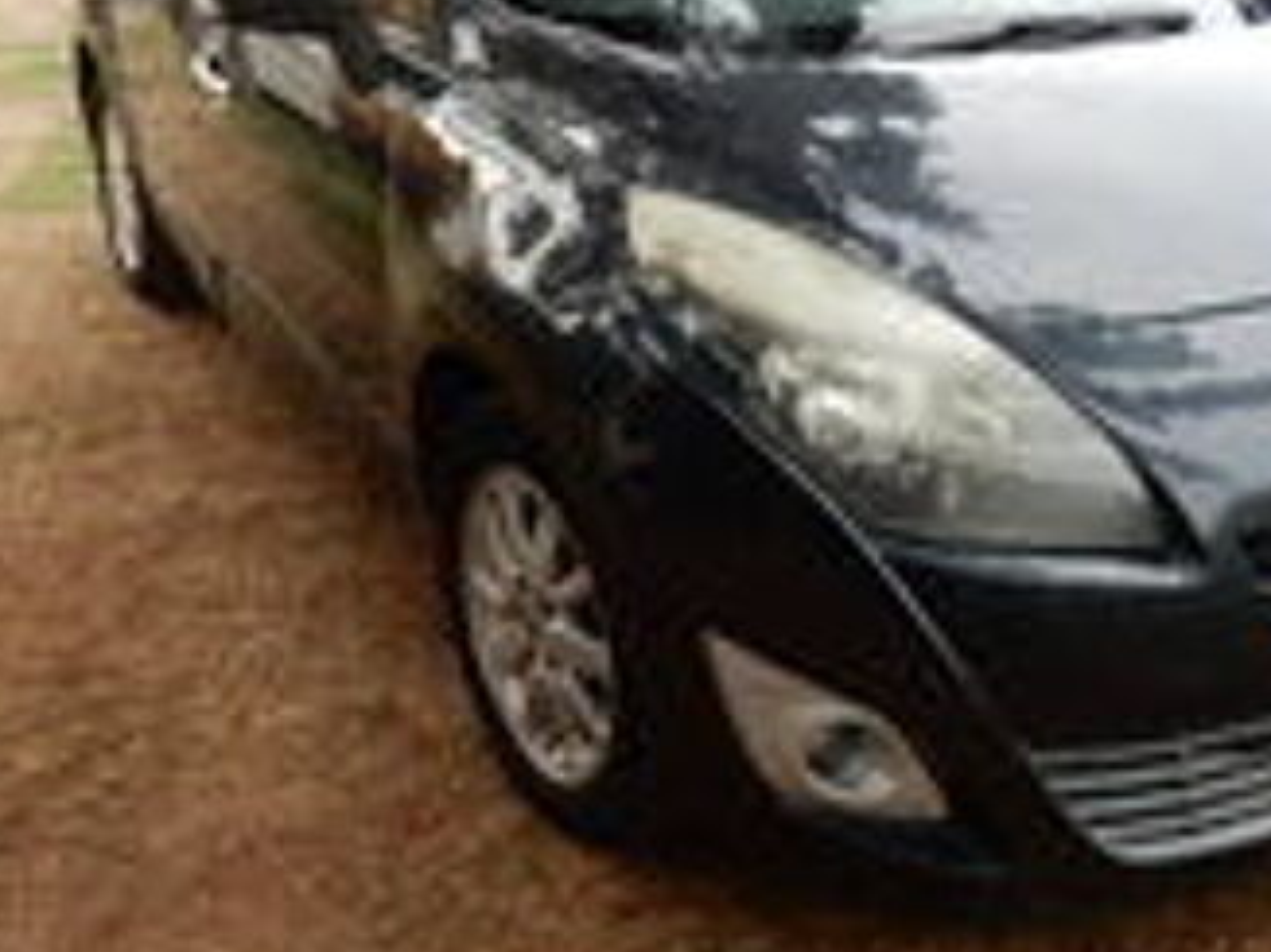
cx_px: 843
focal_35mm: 44
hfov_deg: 42.4
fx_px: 1615
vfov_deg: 32.5
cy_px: 295
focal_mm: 5.4
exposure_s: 1/100
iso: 125
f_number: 4
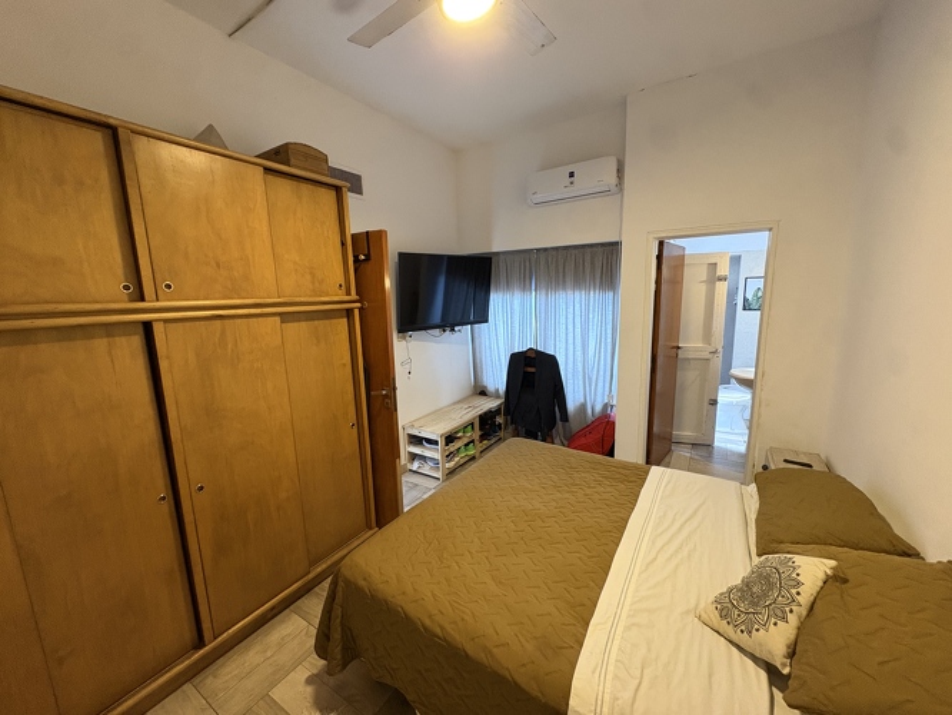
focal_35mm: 14
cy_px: 358
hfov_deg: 102.0
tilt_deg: -9.4
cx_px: 476
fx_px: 385
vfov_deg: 85.7
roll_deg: +2.0
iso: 400
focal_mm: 2.22
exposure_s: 1/60
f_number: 2.2
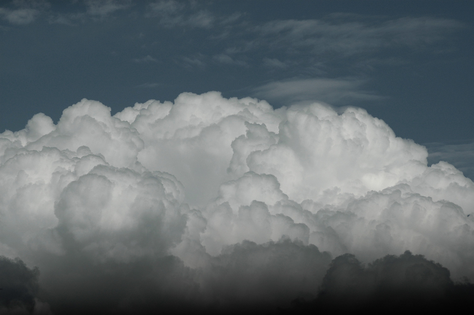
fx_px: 2565
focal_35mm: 195
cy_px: 158
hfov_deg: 10.6
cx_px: 237
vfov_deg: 7.0
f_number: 10
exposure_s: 1/1600
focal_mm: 130
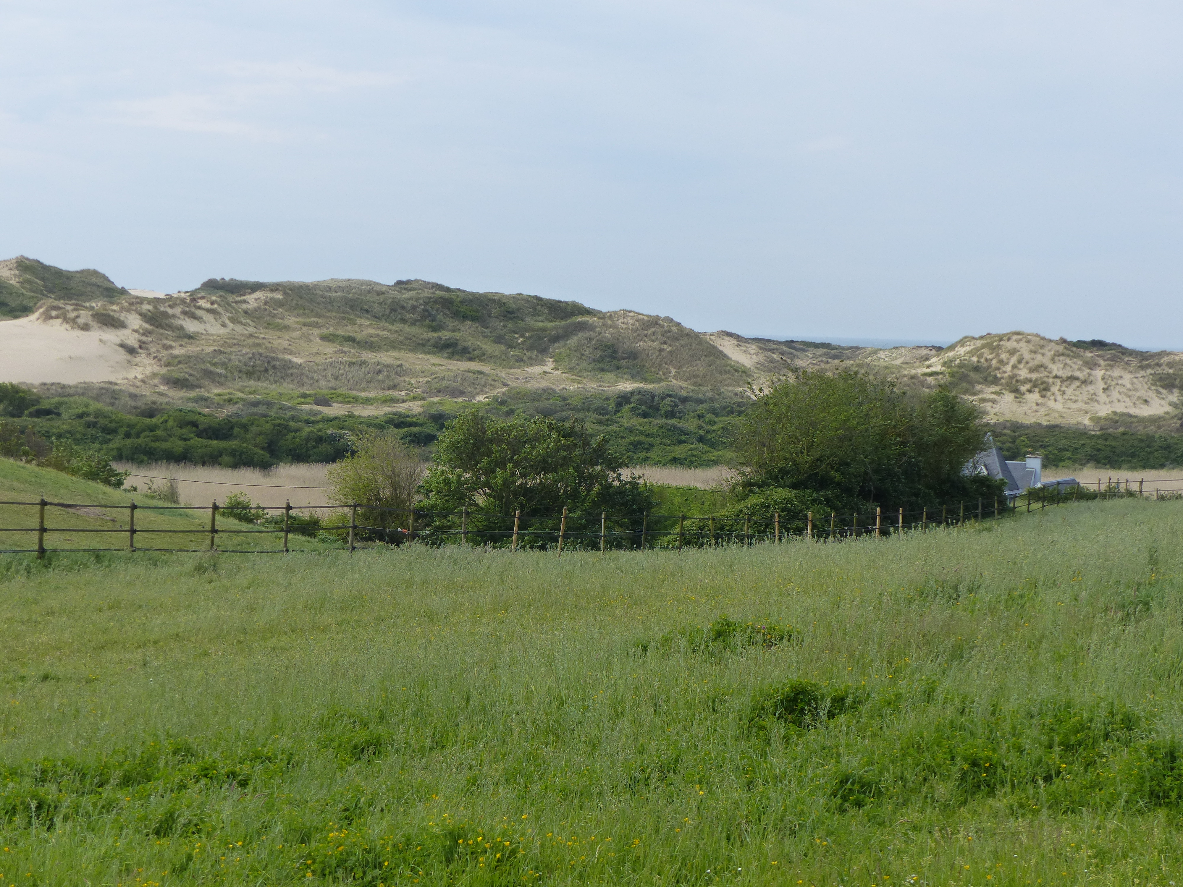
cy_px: 444
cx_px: 592
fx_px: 2939
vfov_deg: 17.2
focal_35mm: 86
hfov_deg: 22.8
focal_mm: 15.5
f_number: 4
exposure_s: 1/800
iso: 160
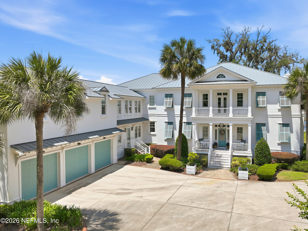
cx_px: 154
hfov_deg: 71.6
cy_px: 116
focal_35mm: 24
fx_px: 213
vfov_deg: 56.8
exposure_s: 1/2000
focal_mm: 12.3
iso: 100
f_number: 2.8
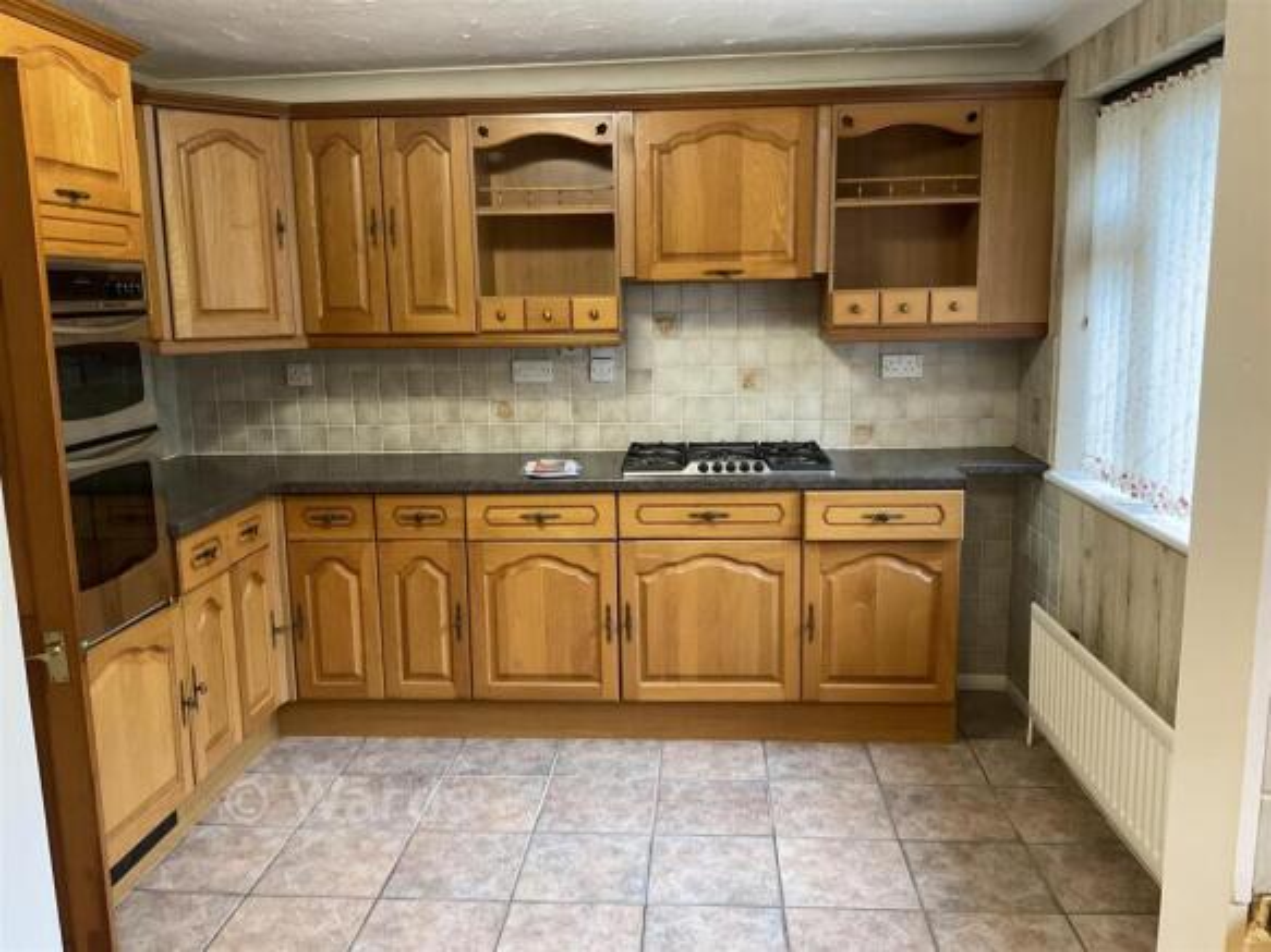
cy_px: 476
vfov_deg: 48.2
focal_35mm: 29
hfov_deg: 61.7
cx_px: 636
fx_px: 1065
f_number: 1.8
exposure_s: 1/50
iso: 250
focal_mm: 3
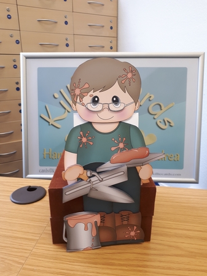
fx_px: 215
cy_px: 138
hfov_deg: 51.3
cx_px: 104
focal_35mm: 27
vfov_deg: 65.4
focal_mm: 3.6
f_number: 1.9
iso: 80
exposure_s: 1/33
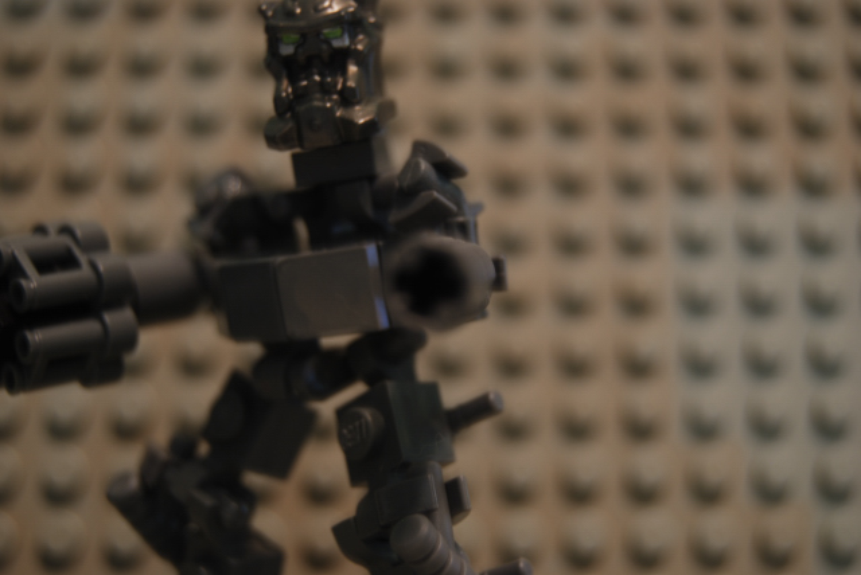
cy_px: 288
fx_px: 1724
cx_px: 430
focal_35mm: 72
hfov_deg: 28.0
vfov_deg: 19.0
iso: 100
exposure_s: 1/2
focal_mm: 48
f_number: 5.6
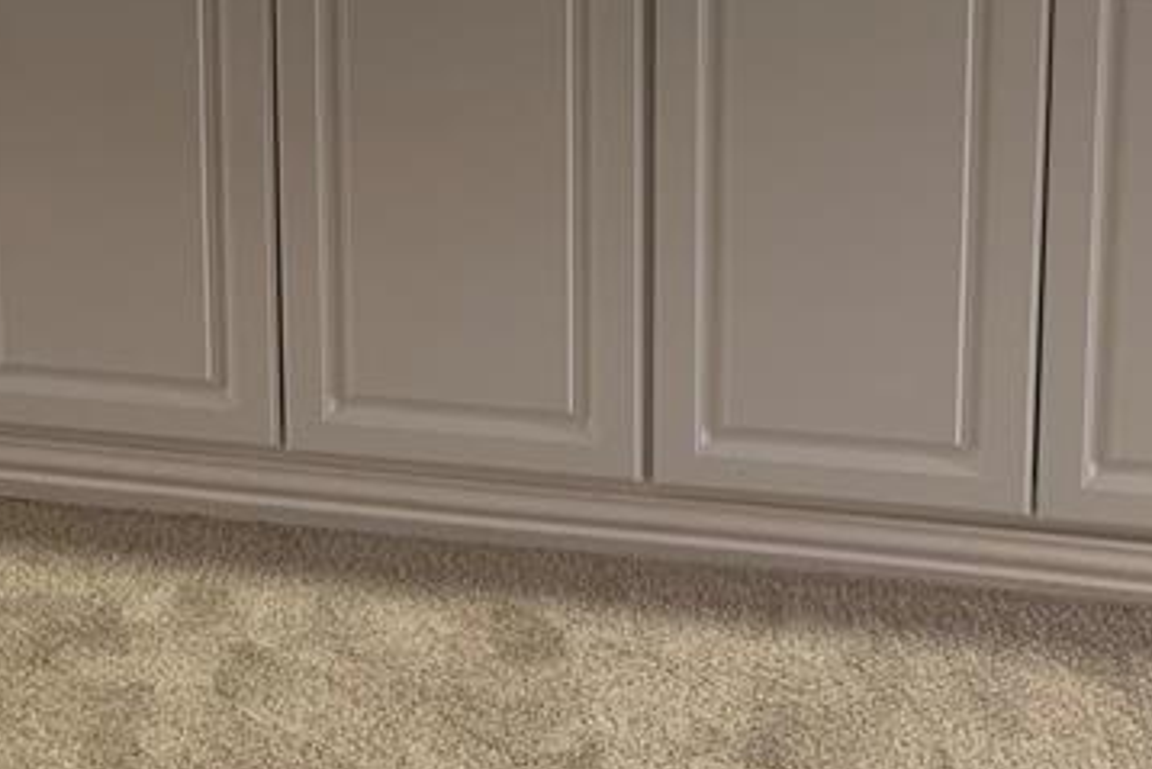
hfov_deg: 34.5
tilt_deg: -8.8
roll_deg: +0.5
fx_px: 1857
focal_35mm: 58
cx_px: 566
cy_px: -425
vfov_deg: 19.9
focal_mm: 4.25
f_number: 1.8
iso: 80
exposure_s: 1/60
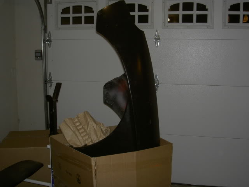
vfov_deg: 36.8
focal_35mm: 39
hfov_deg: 47.9
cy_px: 94
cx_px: 124
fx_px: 281
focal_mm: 8
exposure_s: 1/60
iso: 50
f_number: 4.7
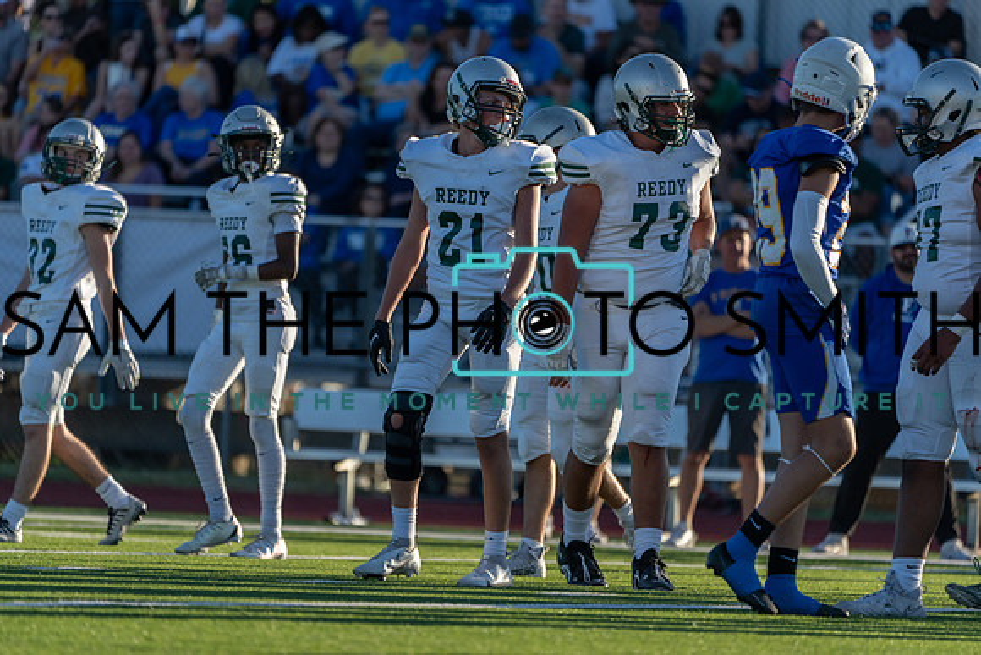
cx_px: 490
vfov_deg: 3.4
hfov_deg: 5.2
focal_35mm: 400
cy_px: 328
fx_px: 10902
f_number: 5.6
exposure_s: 1/1250
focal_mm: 400
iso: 500
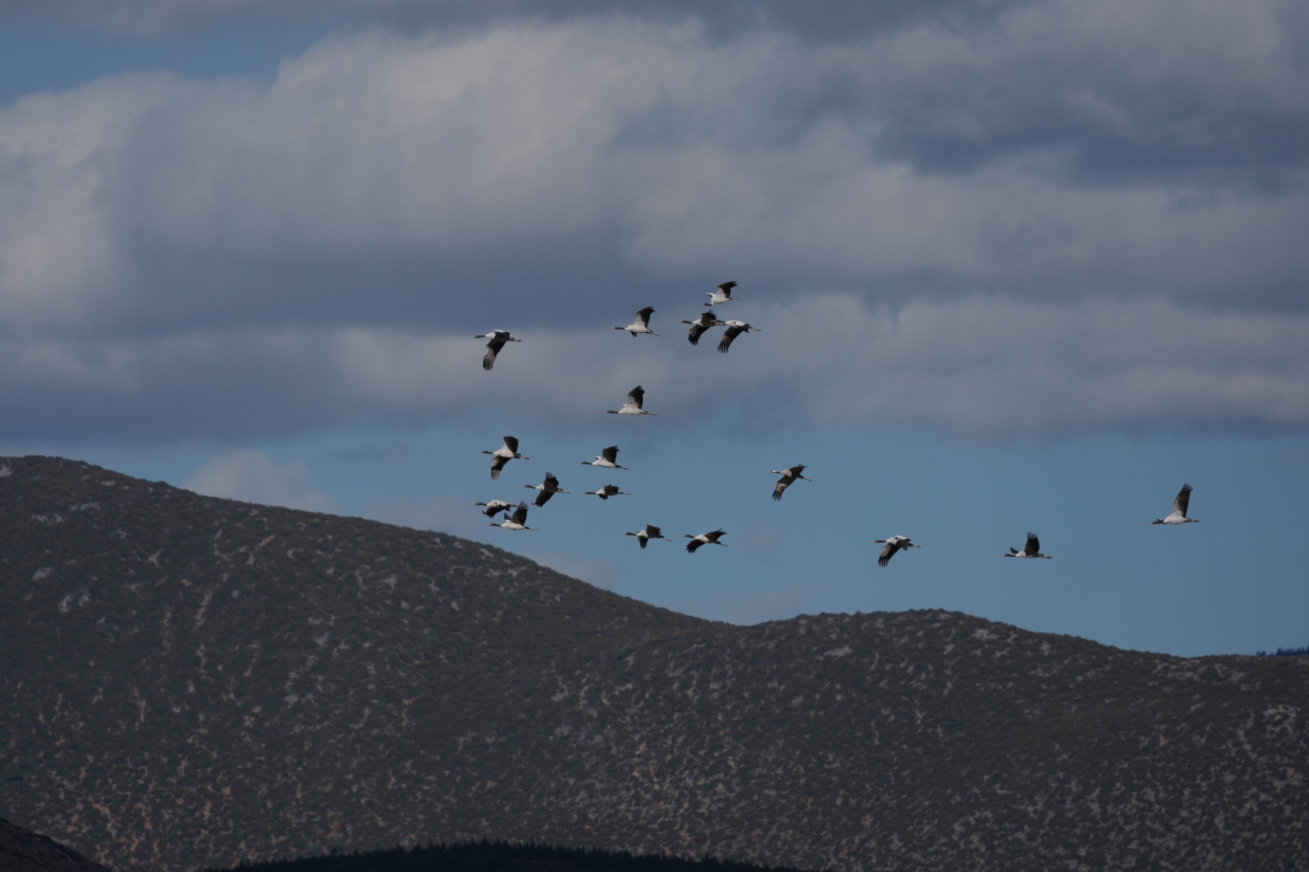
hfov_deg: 3.4
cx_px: 654
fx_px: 21812
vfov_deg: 2.3
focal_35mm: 600
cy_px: 436
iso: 100
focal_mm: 600
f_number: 8
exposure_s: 1/800
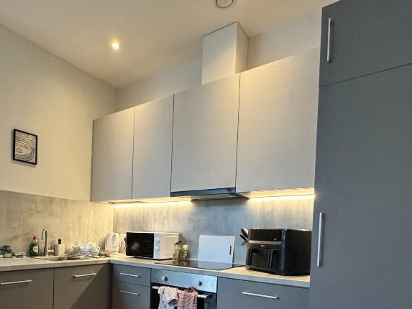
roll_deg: -1.8
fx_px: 298
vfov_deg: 51.7
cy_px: 244
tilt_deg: -1.8
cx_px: 157
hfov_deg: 68.4
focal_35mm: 25
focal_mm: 2.22
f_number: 2.2
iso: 400
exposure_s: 1/50
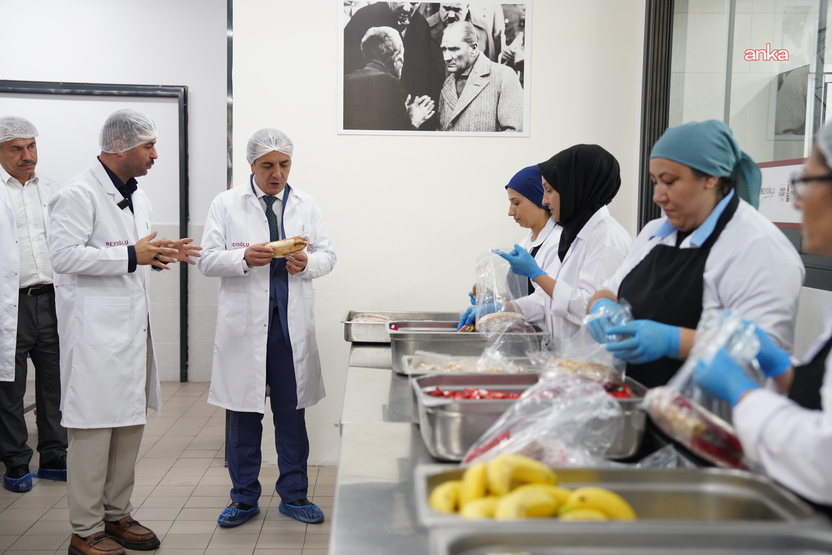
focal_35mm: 47
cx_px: 416
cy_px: 278
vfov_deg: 28.6
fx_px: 1086
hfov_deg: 41.9
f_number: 2.8
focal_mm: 47
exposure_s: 1/400
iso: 2500
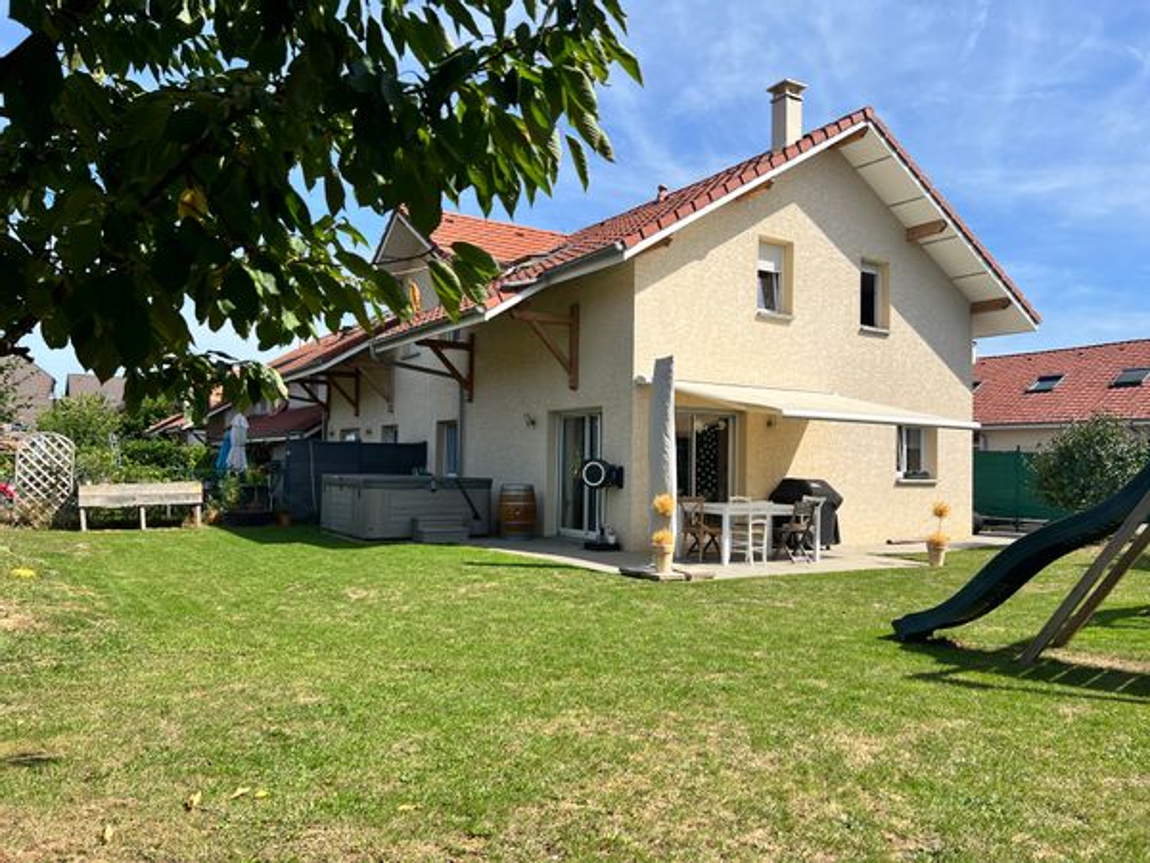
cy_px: 432
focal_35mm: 26
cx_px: 575
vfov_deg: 53.1
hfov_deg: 67.3
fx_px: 864
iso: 50
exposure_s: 1/3968
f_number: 1.5
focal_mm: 5.7
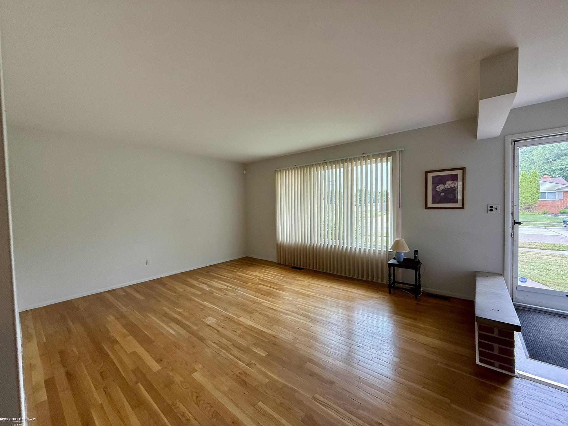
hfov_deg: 102.1
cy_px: 213
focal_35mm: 14
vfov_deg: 85.7
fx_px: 230
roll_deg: +1.1
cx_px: 284
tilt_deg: -0.8
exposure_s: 1/99
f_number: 2.2
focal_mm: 2.22
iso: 250
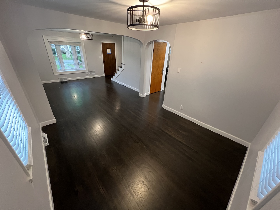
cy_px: 105
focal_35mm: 13
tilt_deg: -26.6
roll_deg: -2.8
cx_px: 140
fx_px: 105
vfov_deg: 89.9
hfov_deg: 106.2
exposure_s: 1/60
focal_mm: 1.57
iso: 500
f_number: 1.8
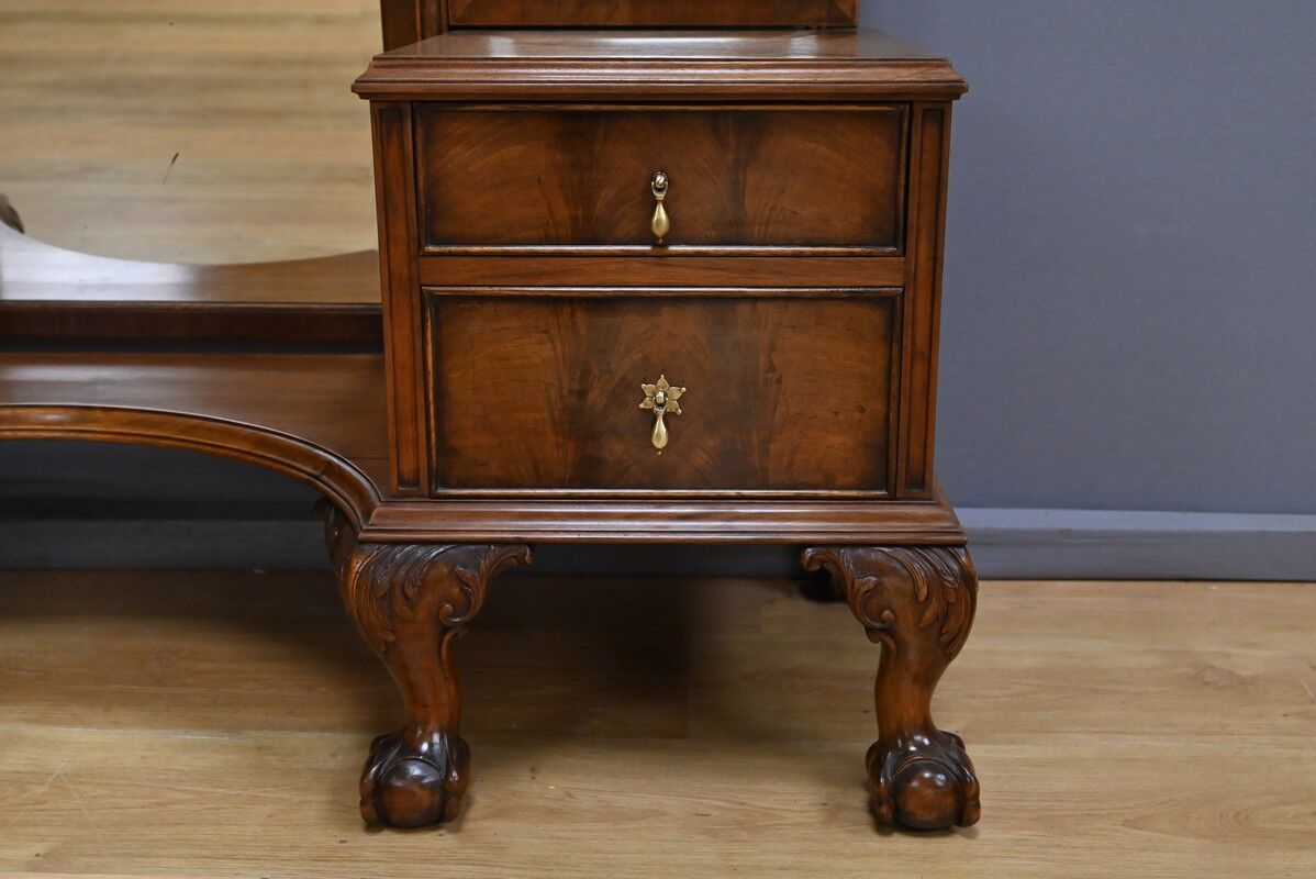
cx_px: 658
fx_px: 1536
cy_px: 440
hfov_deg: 46.4
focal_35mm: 42
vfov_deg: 31.9
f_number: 8
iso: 5000
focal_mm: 42
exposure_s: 1/250
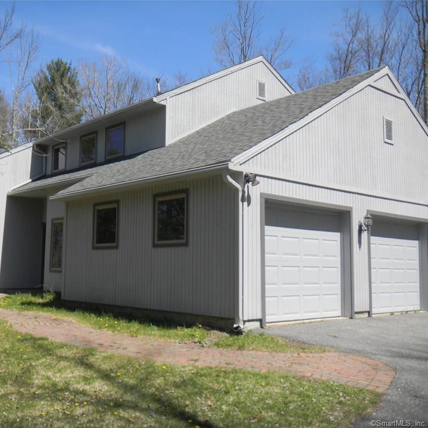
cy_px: 214
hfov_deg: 42.5
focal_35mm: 39
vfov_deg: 42.8
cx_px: 163
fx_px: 546
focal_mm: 6
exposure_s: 1/174
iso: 80
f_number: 8
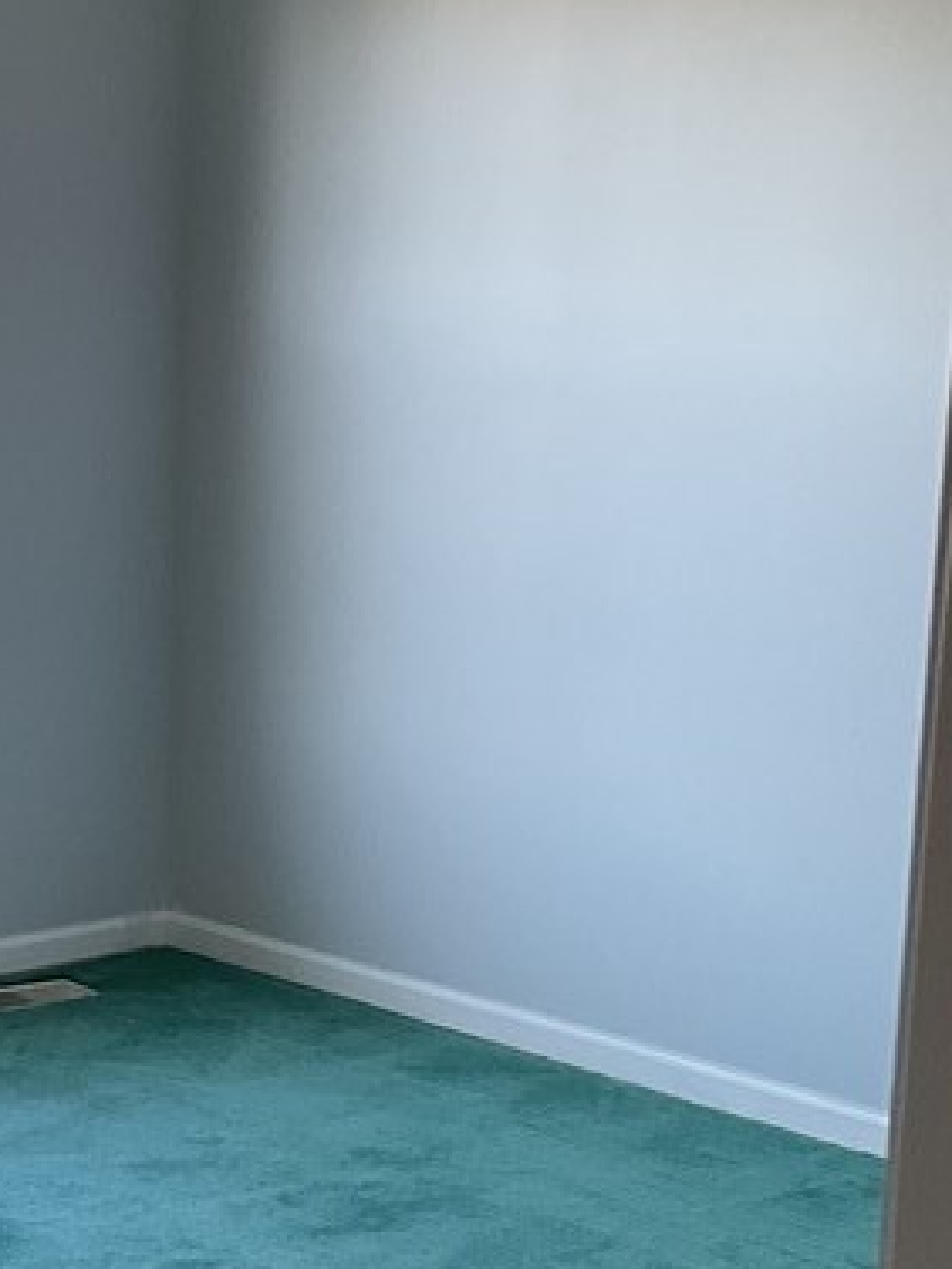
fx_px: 2897
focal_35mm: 79
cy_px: 803
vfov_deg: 24.6
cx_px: -128
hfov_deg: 17.9
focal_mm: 3
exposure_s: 1/120
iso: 50
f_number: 1.8
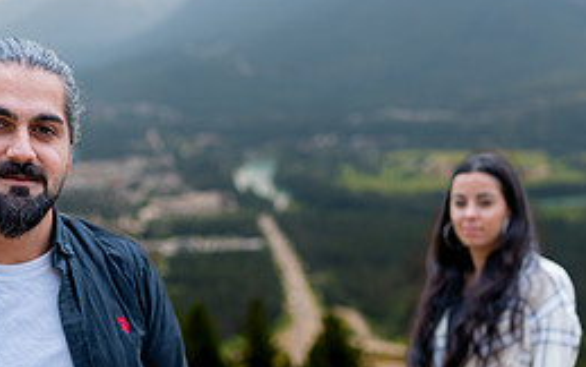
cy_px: 336
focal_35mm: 80
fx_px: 1278
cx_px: 208
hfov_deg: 25.7
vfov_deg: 16.1
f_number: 2
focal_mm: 35
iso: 200
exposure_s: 1/5000
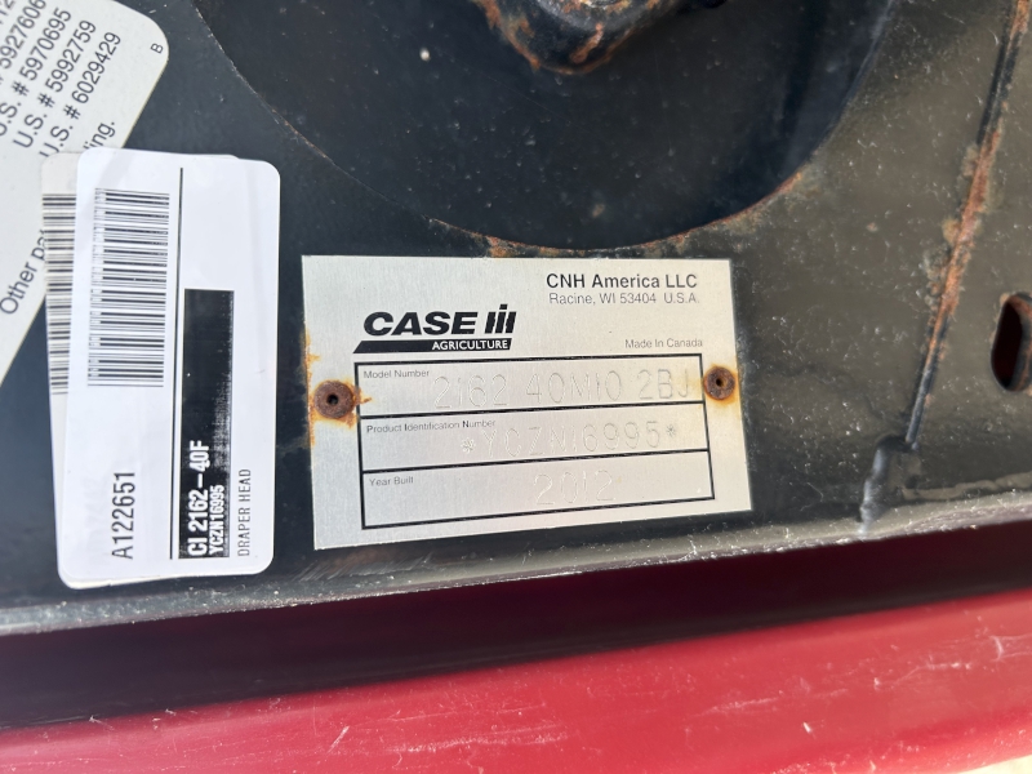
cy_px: 387
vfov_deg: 53.1
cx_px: 516
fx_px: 775
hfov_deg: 67.3
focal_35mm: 26
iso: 50
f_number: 1.5
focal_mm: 5.7
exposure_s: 1/1159
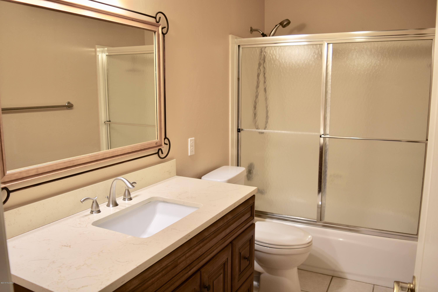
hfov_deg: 61.9
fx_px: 365
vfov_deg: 43.6
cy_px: 146
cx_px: 219
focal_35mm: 30
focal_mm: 20
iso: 100
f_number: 3.5
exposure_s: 1/13
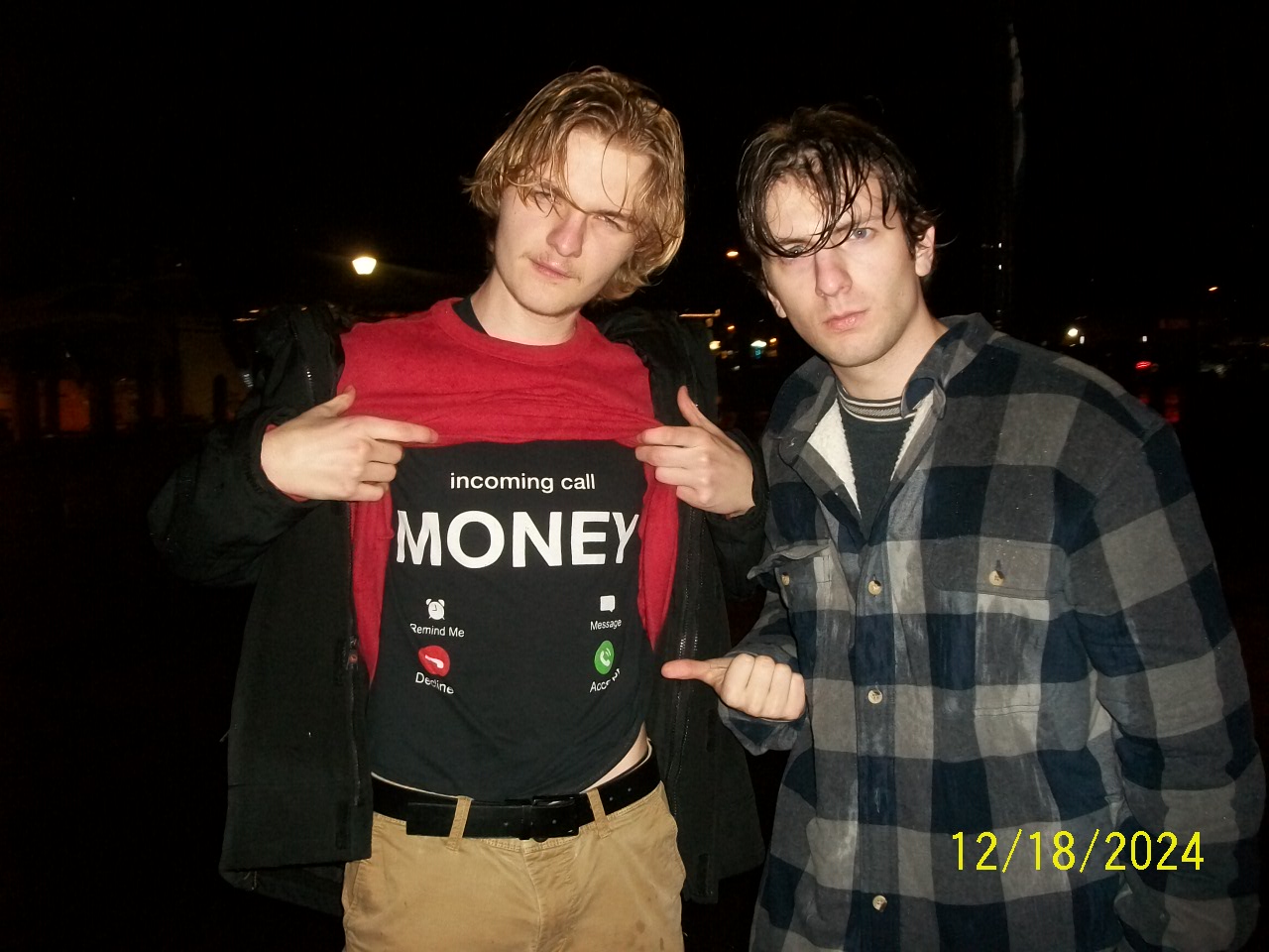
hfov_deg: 56.8
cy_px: 476
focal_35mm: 32
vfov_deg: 44.2
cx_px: 634
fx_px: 1173
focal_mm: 5.7
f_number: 2.9
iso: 200
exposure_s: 1/30
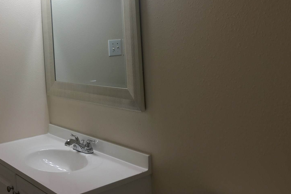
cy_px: 49
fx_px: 348
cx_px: 86
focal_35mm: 43
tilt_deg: -0.9
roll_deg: +2.7
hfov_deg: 44.4
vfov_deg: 30.7
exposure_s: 1/100
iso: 25
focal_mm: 4.15
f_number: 2.2
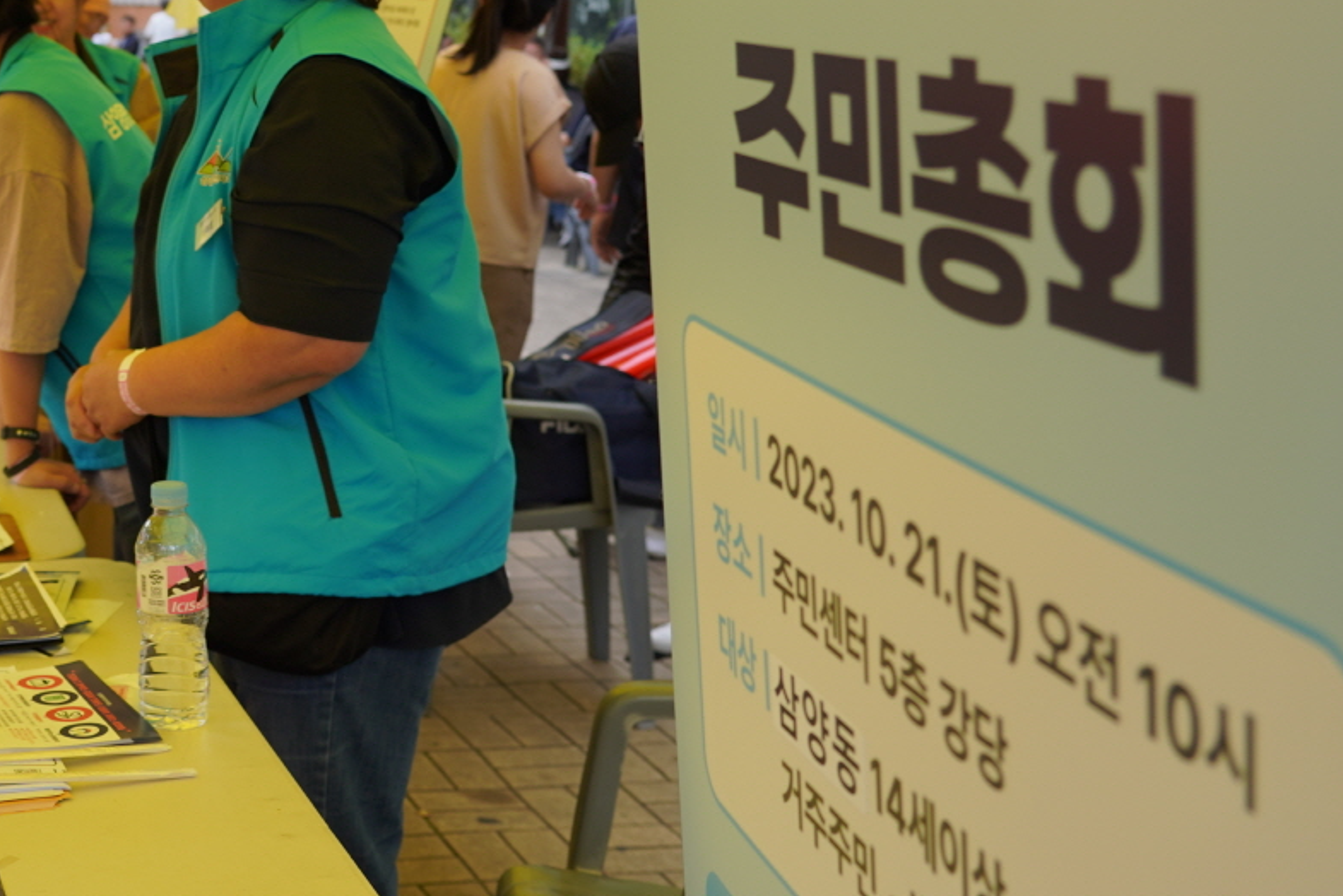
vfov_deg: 24.4
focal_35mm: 55
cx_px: -3
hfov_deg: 33.2
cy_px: 224
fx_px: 2052
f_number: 4
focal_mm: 24
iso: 100
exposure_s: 1/200
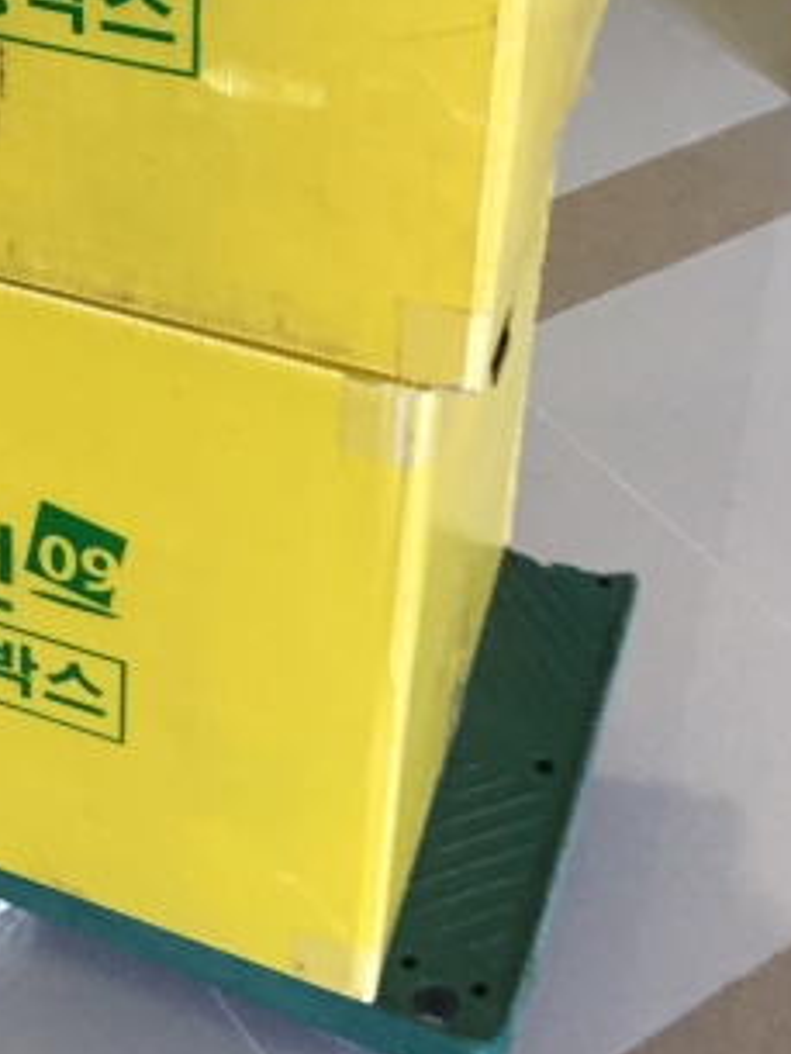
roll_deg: -0.3
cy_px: -162
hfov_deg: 20.2
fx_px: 2162
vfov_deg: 25.1
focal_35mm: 71
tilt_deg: -26.9
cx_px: 28
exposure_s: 1/30
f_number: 2.2
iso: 250
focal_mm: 4.15
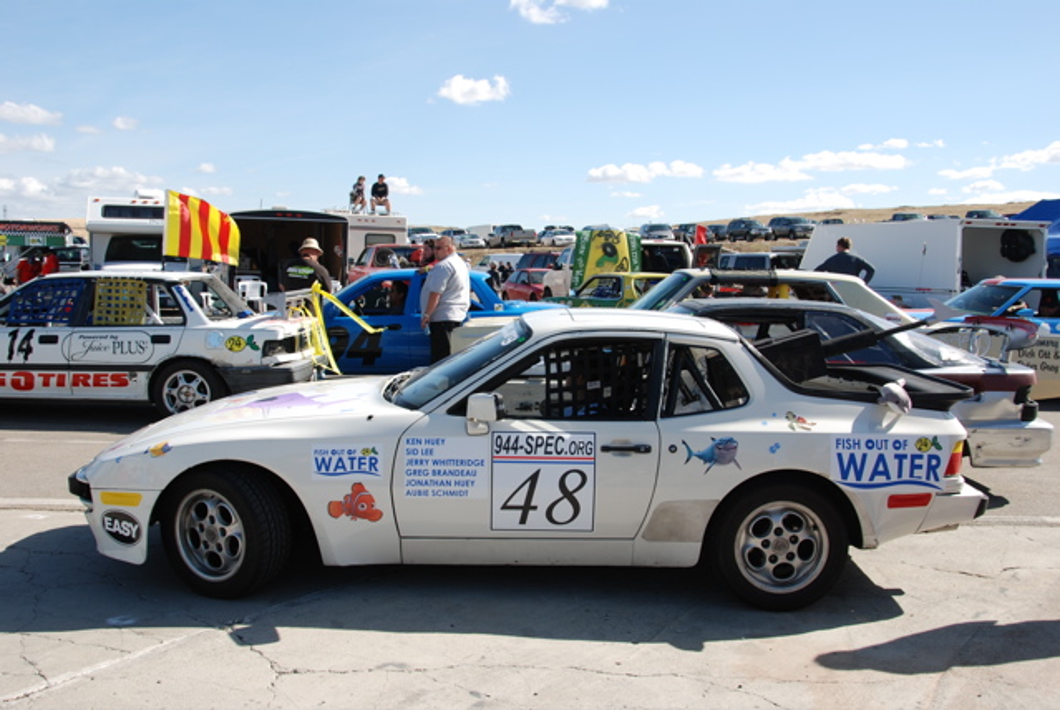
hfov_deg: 53.1
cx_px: 530
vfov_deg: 37.0
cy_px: 355
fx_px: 1061
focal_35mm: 36
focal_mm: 24
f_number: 7.1
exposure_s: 1/200
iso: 100
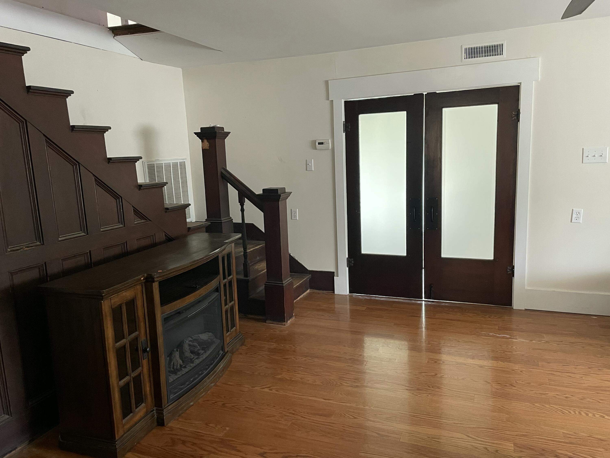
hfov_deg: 67.3
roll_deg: +2.6
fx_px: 458
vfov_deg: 53.1
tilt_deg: -9.9
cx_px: 305
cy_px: 229
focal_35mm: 26
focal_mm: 4.2
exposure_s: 1/48
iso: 500
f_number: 1.6
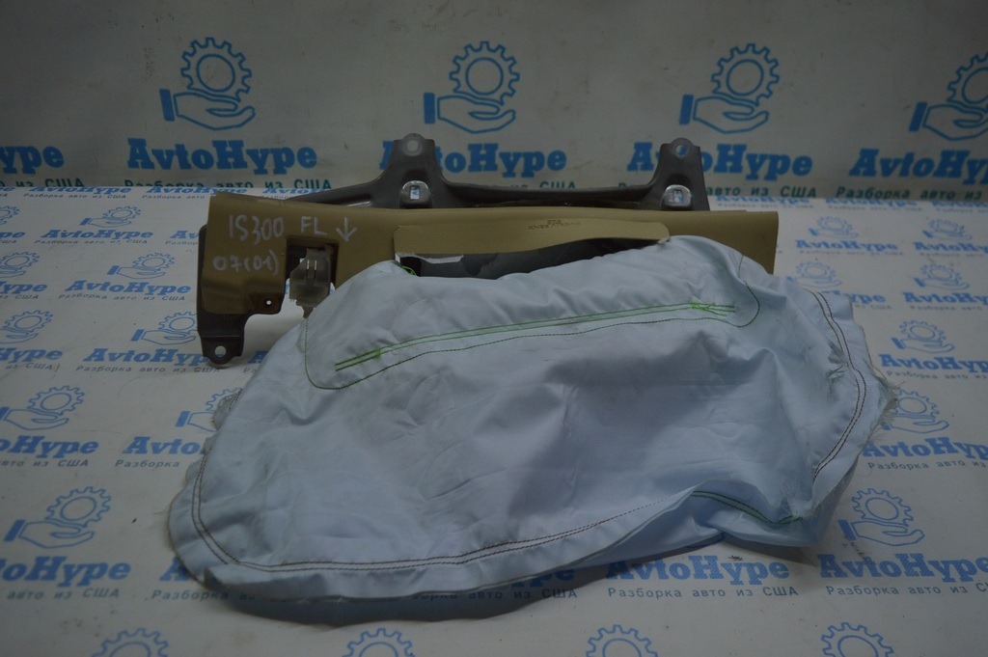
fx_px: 823
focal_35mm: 30
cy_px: 328
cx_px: 494
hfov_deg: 62.0
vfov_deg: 43.5
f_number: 3.5
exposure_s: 1/400
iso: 400
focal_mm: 20
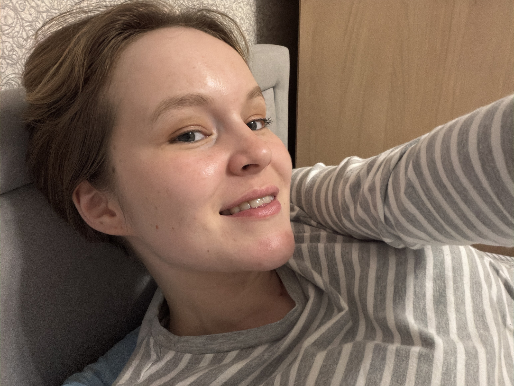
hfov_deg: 60.0
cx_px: 257
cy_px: 193
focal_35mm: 30
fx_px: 445
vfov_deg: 46.8
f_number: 1.9
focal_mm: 2.71
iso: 320
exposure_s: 1/25
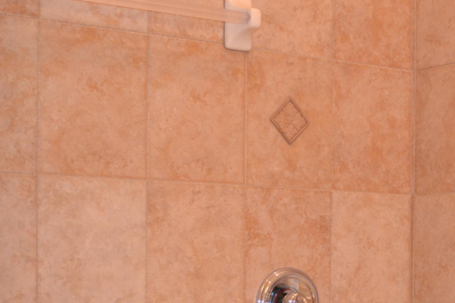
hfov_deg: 21.7
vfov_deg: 14.8
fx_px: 1150
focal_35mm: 91
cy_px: 282
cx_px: 441
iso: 1600
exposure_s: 1/60
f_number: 4
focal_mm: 24
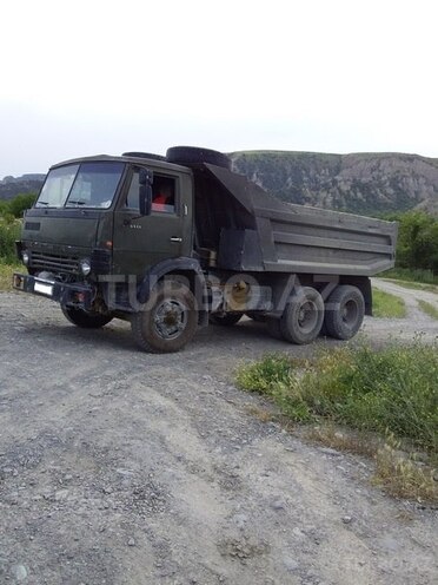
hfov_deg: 45.4
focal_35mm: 31
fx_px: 523
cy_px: 292
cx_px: 219
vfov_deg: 58.4
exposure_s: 1/311
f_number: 2.2
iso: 40
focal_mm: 3.3
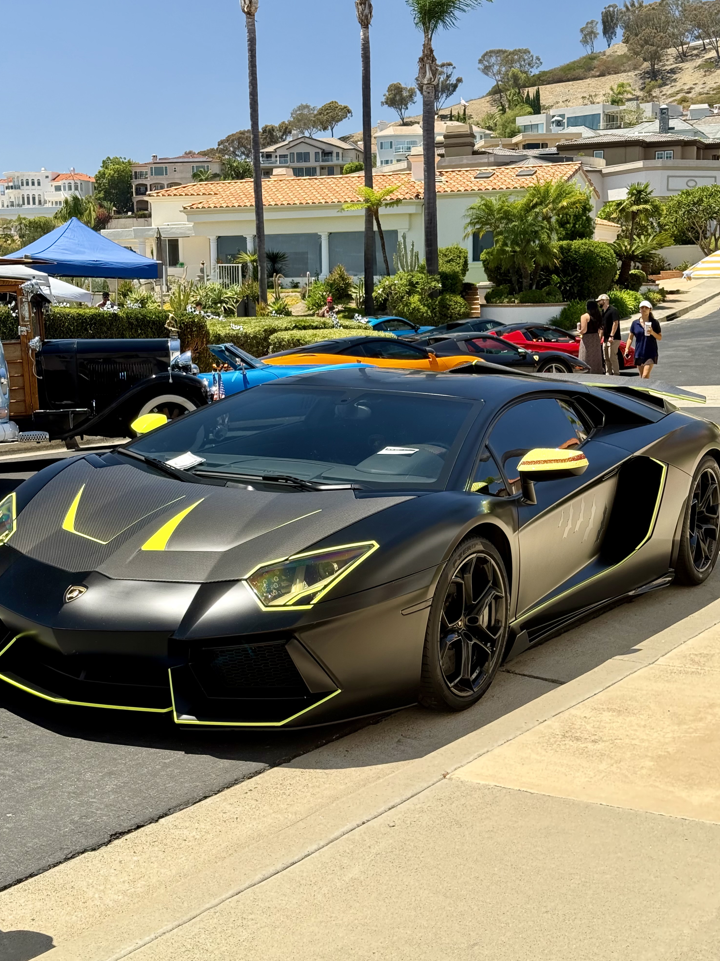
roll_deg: +0.8
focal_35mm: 49
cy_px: 471
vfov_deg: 38.9
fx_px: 1359
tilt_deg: -9.4
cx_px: 365
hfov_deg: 29.7
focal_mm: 6.76
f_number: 1.78
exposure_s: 1/875
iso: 100
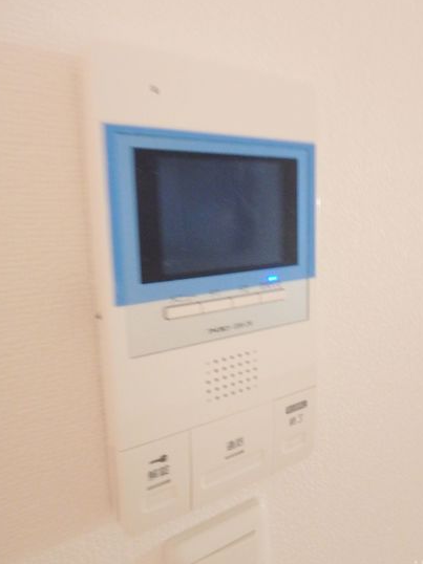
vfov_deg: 69.4
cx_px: 209
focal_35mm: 25
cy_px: 297
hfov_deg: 54.8
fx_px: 408
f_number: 3.5
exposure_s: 1/8
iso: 800
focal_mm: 3.7
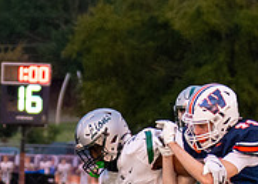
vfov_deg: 2.4
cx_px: -103
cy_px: 300
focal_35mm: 601
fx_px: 4400
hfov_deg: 3.3
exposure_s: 1/2000
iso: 1250
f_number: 2.8
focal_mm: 70
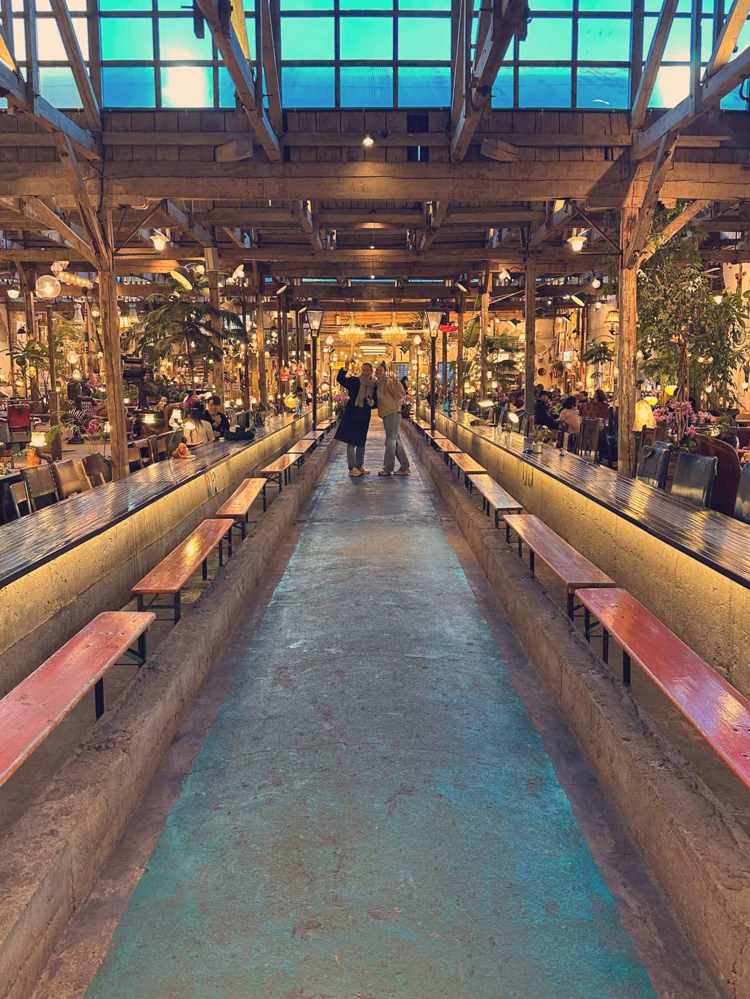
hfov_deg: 51.3
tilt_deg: -6.1
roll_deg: -0.1
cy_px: 478
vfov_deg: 65.3
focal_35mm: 27
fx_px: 780
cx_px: 385
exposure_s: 1/60
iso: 200
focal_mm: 6.86
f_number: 1.78
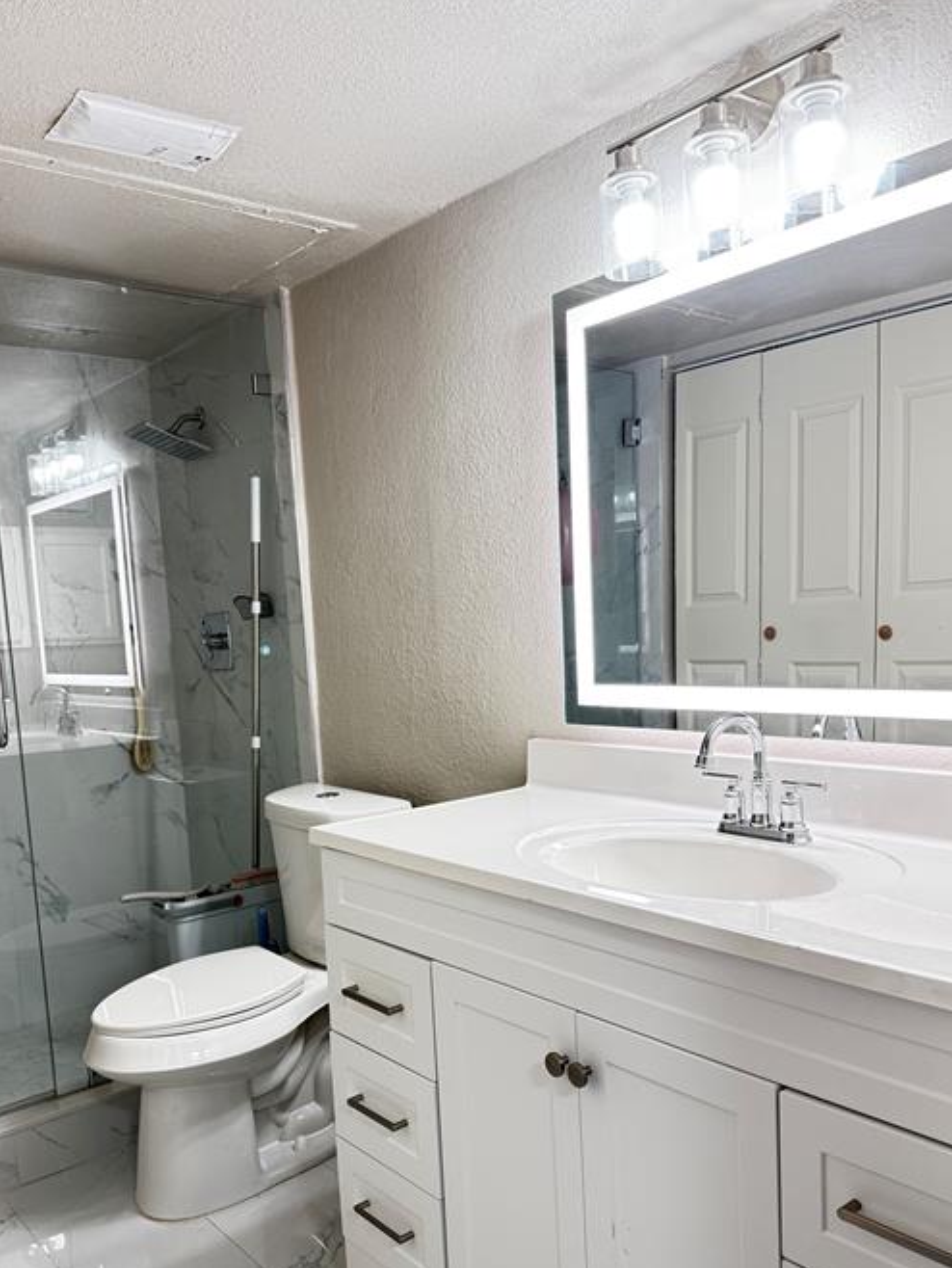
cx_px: 445
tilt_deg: -6.5
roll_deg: +3.6
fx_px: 1026
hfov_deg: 49.7
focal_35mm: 28
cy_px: 725
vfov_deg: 63.1
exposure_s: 1/63
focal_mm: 6.76
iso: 200
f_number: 1.78
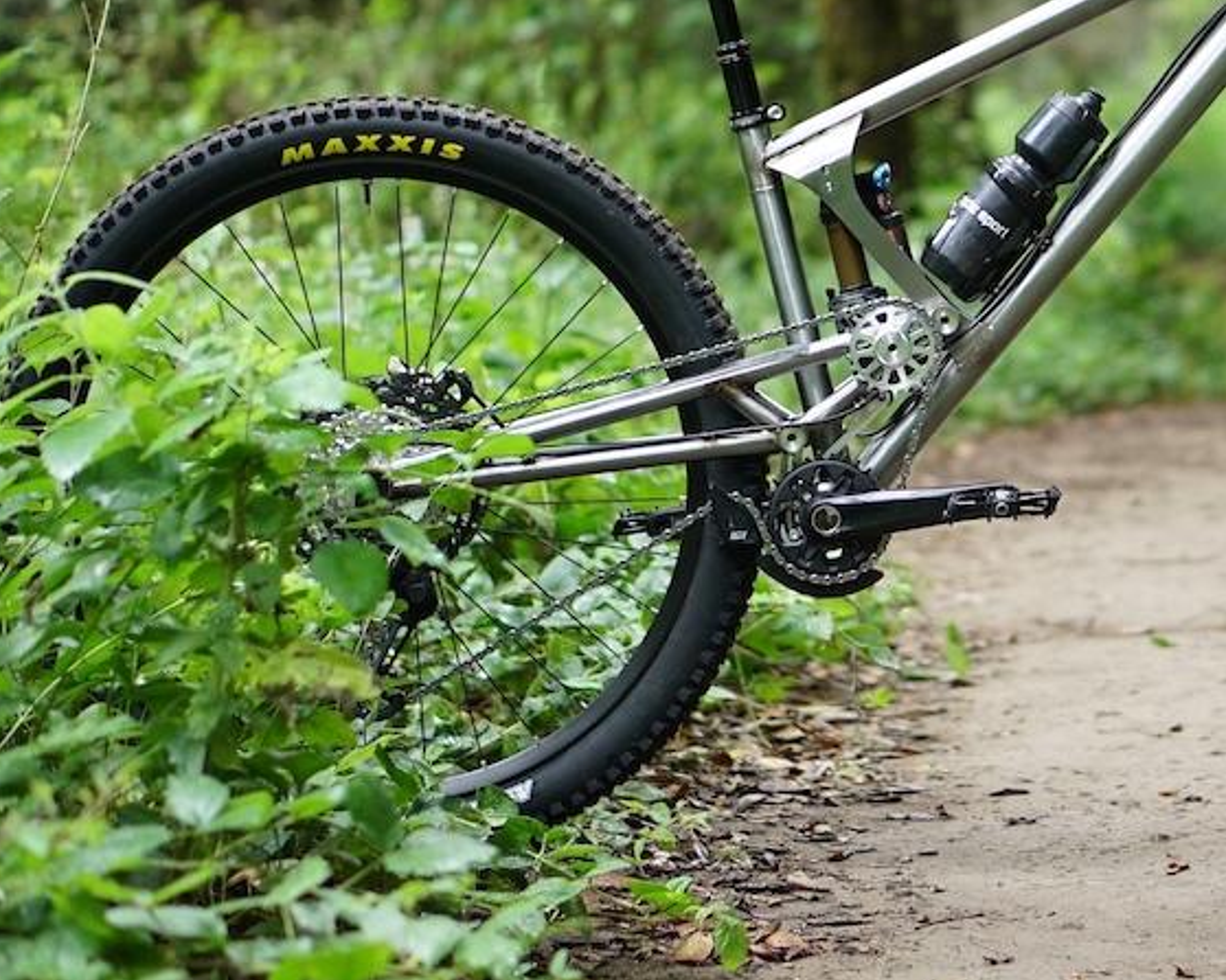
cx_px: 1053
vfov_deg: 11.9
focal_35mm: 129
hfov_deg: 14.8
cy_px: 309
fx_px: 4680
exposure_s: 1/400
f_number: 1.8
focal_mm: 50
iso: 640
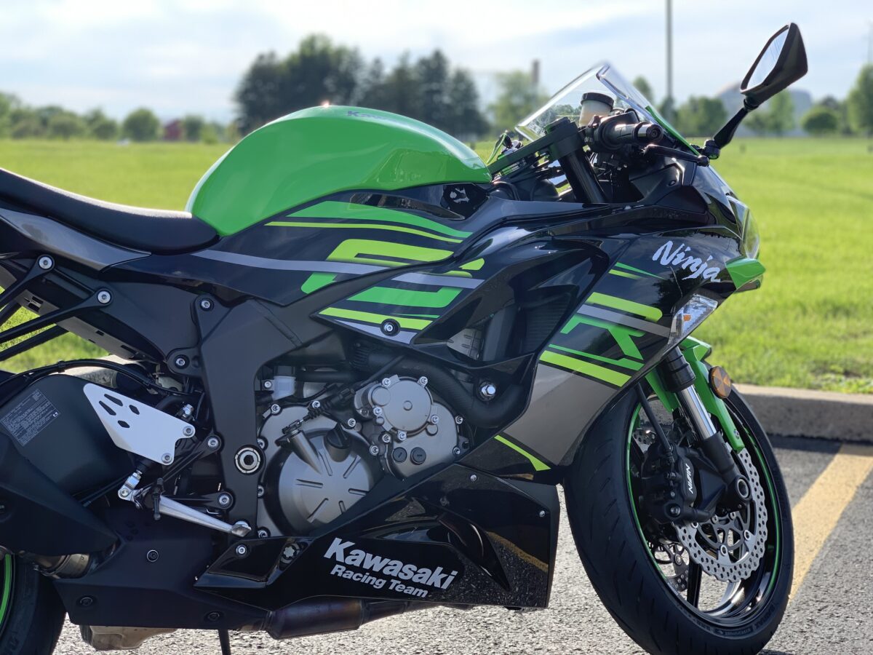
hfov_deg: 36.8
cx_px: 436
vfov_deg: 28.0
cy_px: 328
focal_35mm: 52
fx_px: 1311
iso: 16
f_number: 2.4
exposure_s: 1/335
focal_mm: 6
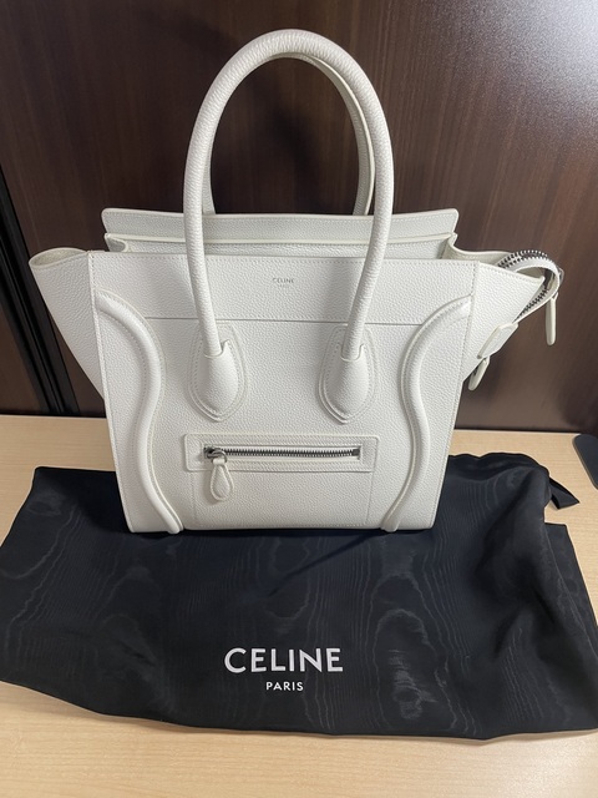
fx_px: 599
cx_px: 299
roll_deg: +0.8
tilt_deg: -42.7
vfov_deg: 67.3
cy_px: 399
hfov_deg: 53.1
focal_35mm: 26
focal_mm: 4.2
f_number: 1.6
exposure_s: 1/50
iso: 80
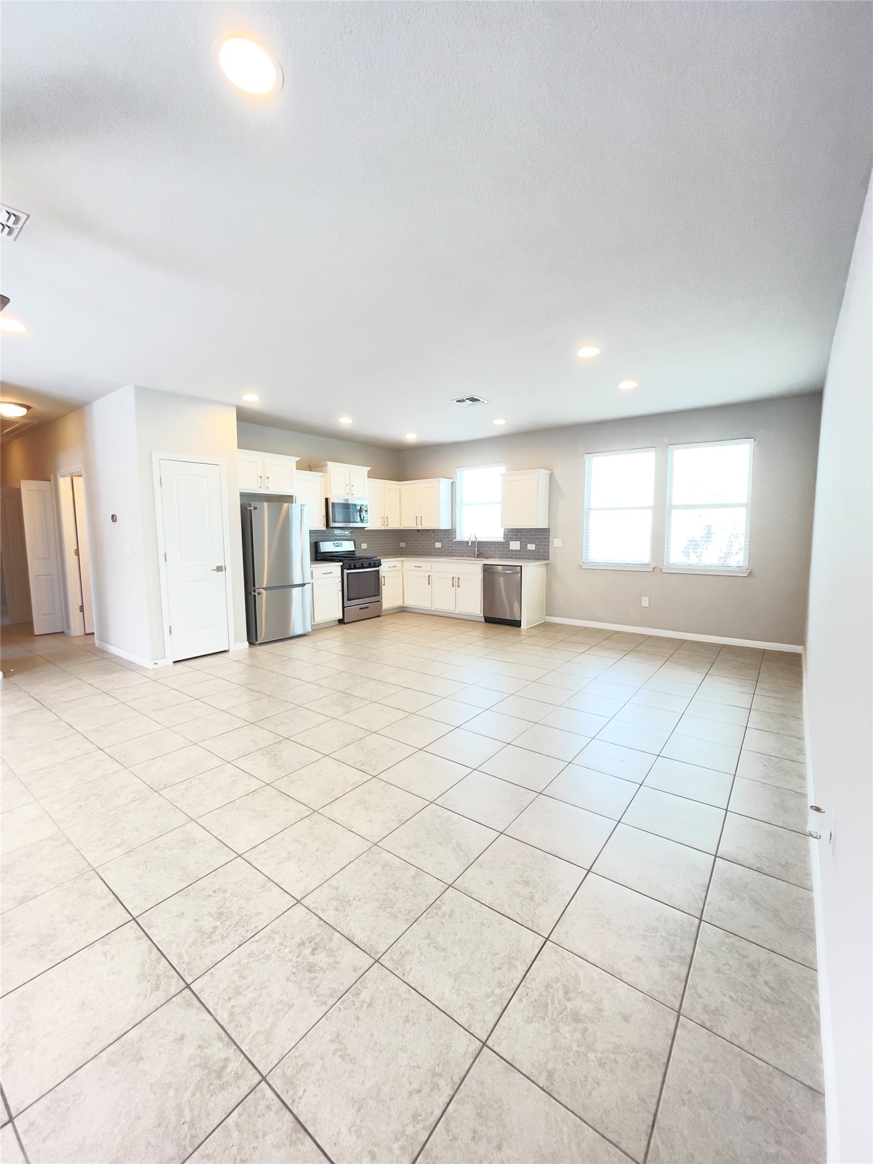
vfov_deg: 106.2
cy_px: 582
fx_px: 437
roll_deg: +0.3
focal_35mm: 13
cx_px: 436
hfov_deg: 89.9
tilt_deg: -6.4
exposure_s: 1/60
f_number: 2.4
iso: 200
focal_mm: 1.54
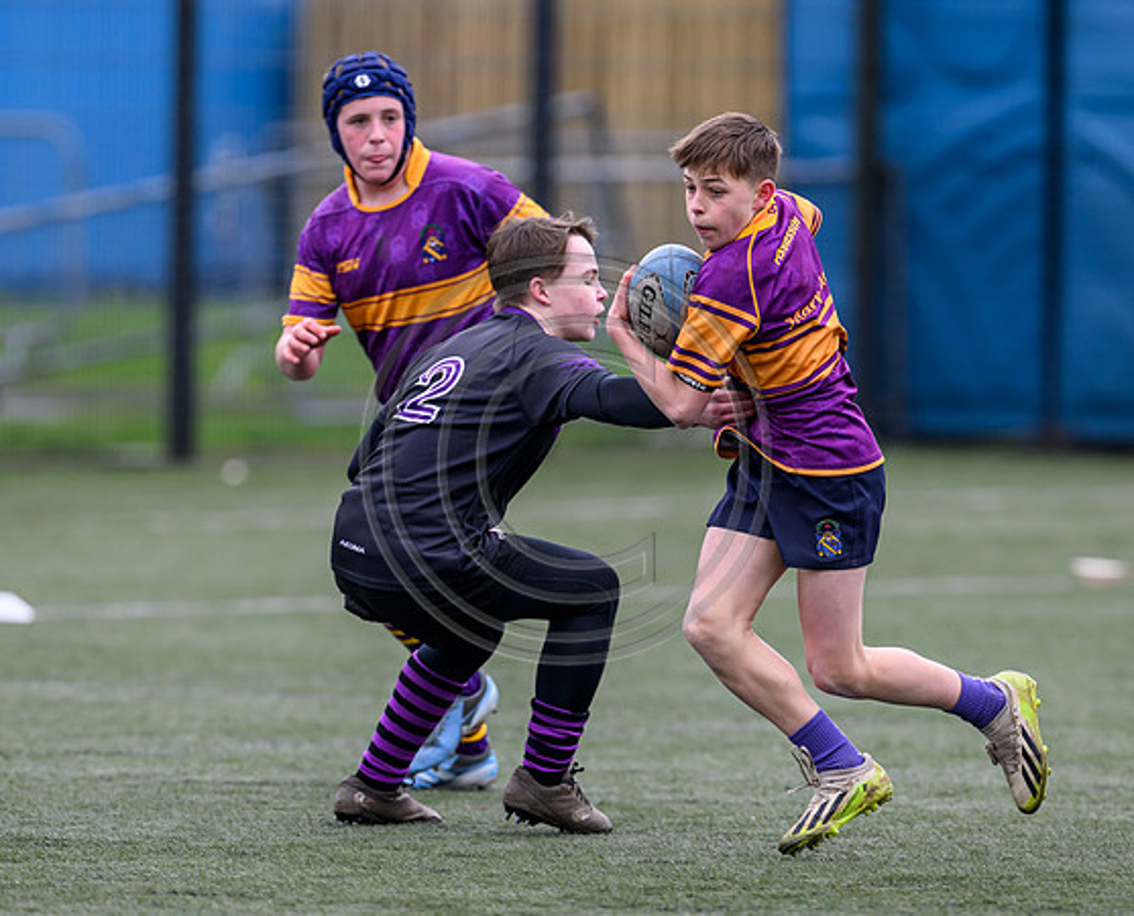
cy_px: 614
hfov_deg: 3.1
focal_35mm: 621
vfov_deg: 2.5
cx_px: 718
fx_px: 20938
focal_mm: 400
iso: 500
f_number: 3.5
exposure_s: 1/1600
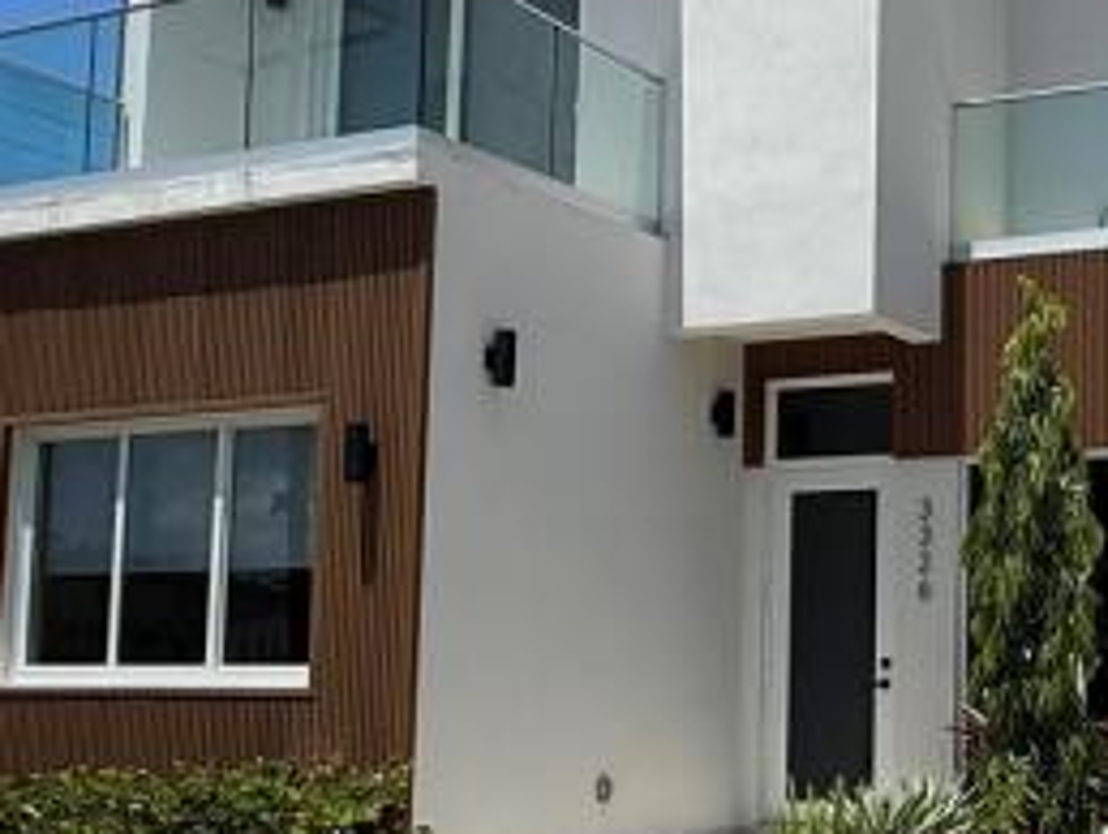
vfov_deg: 28.0
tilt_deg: +6.2
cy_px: 516
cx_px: 1095
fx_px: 1666
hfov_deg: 33.8
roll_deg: +0.1
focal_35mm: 52
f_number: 2.2
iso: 50
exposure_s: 1/3891
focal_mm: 2.22
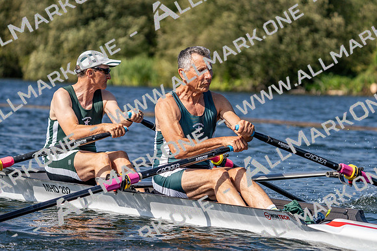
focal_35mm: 200
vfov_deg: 6.9
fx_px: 2095
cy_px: 126
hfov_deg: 10.3
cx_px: 188
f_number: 5.6
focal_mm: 200
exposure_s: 1/2000
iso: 200
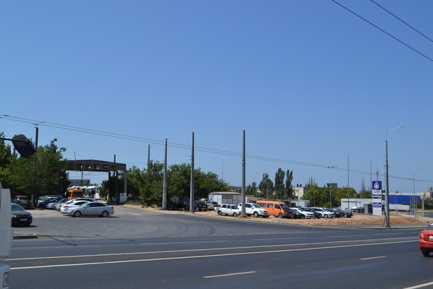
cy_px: 144
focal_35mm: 39
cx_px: 216
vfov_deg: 34.2
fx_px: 469
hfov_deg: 49.5
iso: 400
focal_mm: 26
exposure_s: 1/2000
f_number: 6.3
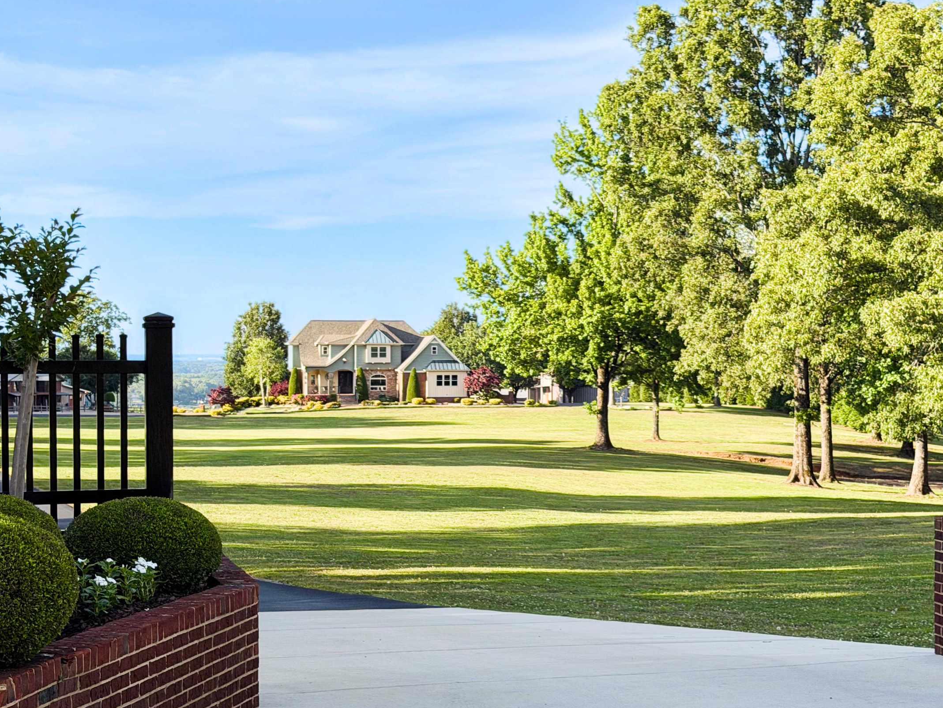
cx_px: 470
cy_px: 393
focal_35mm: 69
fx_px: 1880
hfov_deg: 28.2
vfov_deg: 21.3
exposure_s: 1/3378
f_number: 1.78
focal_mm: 6.76
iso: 64
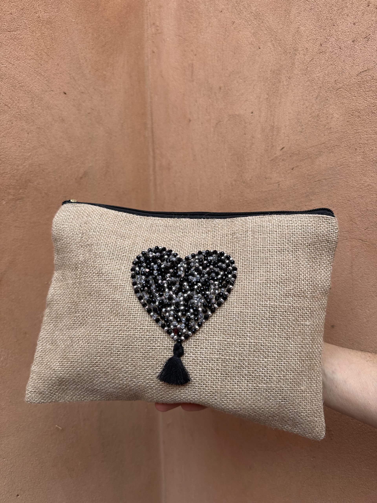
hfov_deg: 56.8
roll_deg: +0.7
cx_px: 188
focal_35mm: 24
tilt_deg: -5.0
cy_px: 252
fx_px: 349
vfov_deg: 71.6
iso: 64
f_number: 1.78
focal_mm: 6.86
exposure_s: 1/197
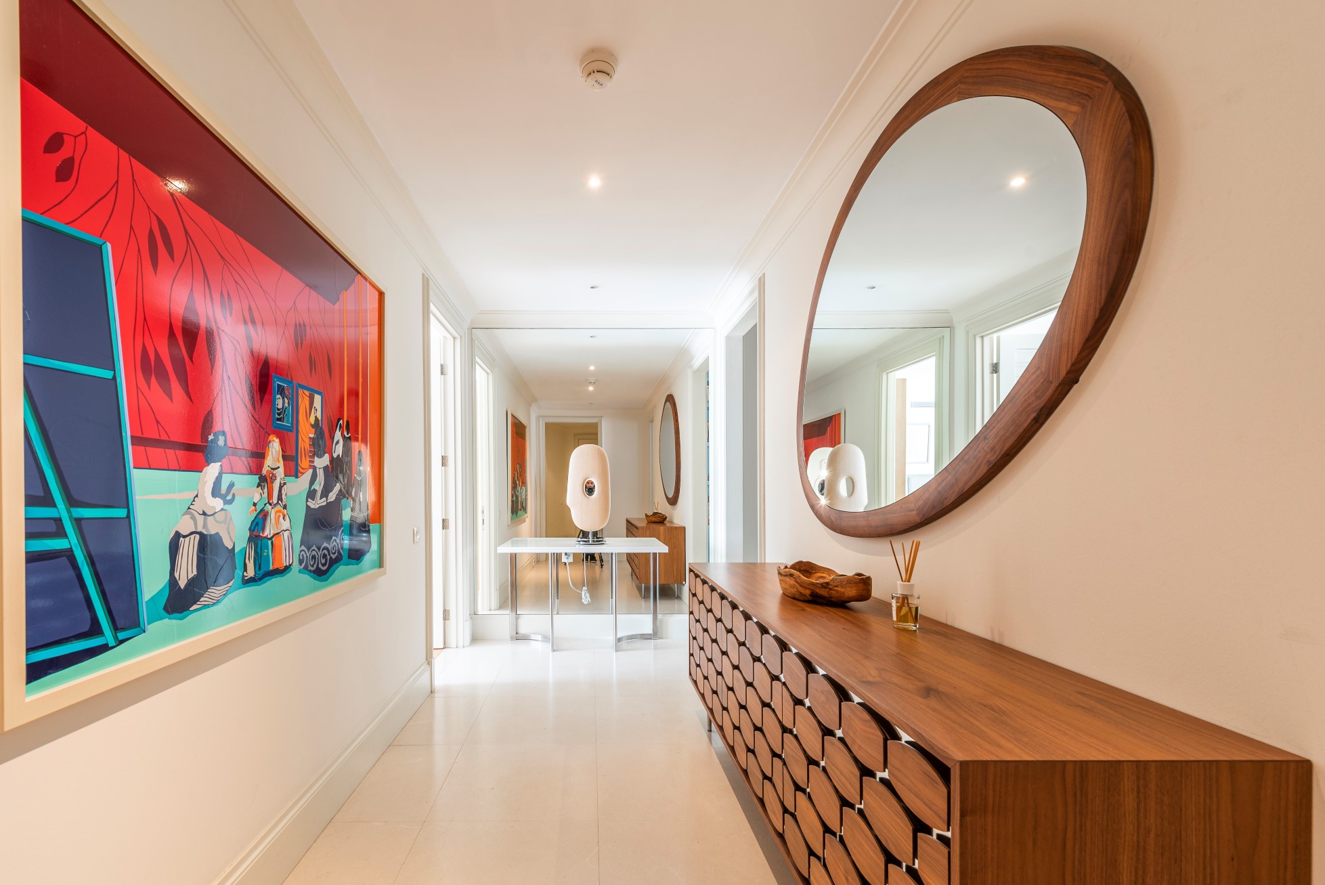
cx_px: 629
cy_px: 467
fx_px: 552
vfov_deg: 77.3
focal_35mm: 15
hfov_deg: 100.3
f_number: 6.3
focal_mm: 14
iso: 50
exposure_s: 1/1.25
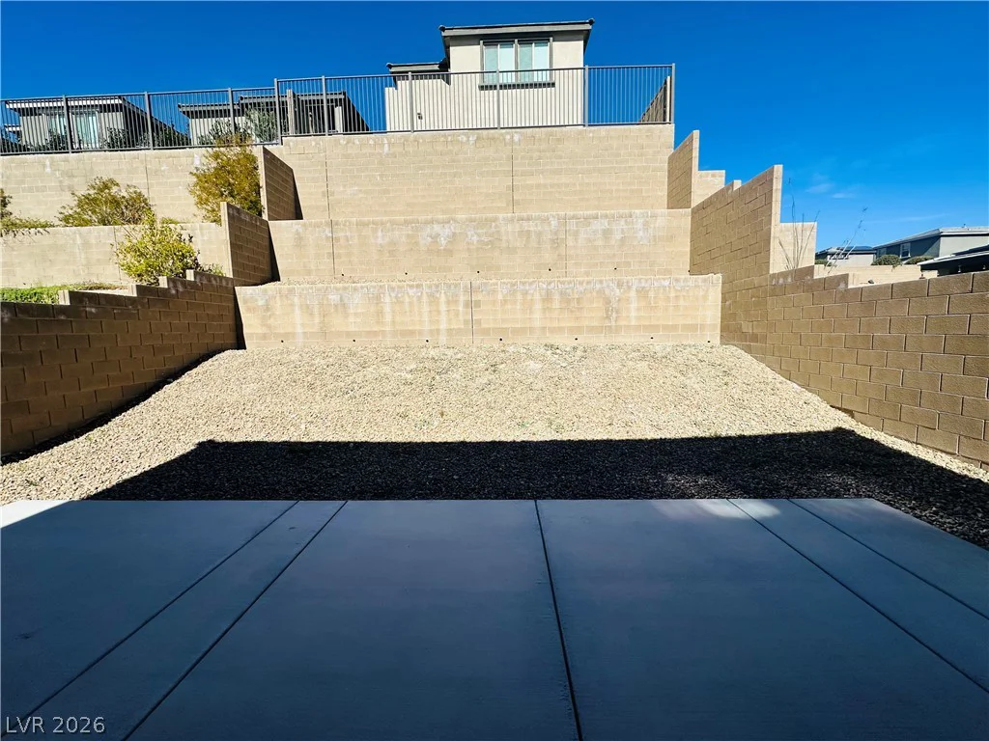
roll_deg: +1.5
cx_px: 494
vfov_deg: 85.7
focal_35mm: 14
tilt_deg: -7.2
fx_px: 400
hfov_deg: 102.1
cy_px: 370
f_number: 2.2
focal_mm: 2.22
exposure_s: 1/3125
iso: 40
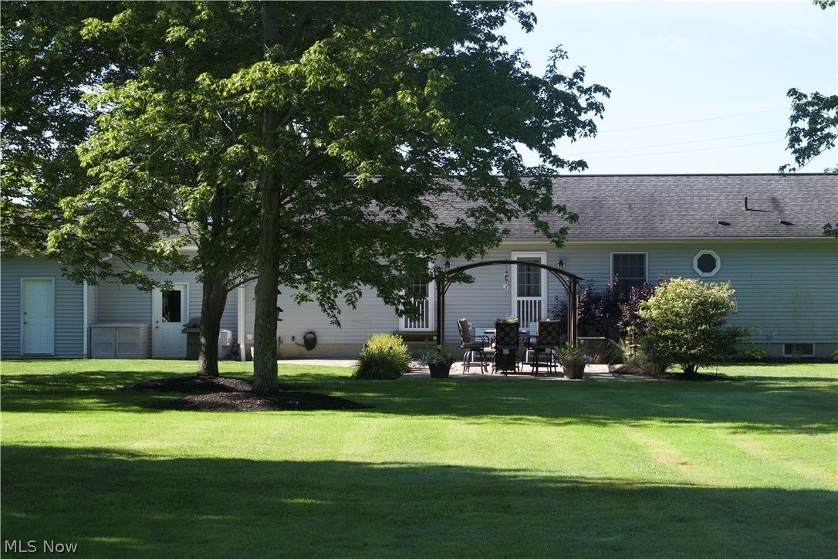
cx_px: 419
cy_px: 280
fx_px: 1920
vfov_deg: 16.6
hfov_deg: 24.6
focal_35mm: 82
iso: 220
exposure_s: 1/250
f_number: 8
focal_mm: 55
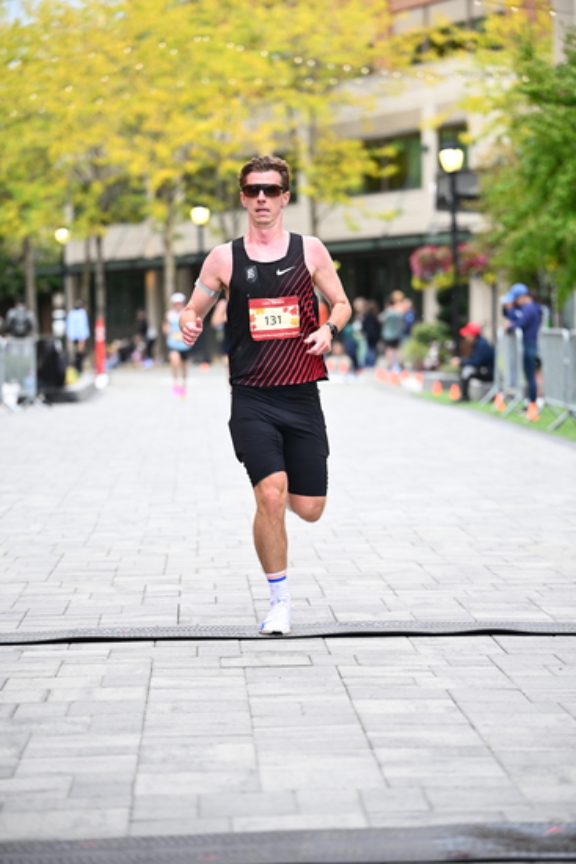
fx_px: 2638
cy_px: 432
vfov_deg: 18.6
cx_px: 288
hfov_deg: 12.5
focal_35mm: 110
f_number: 2.8
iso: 1600
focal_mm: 110
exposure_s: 1/1250
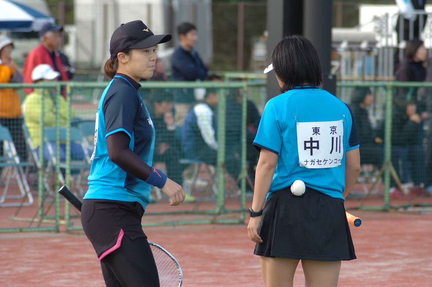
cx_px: 216
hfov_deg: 8.3
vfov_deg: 5.5
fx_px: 2967
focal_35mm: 248
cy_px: 144
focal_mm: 165
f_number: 4.8
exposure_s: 1/500
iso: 400
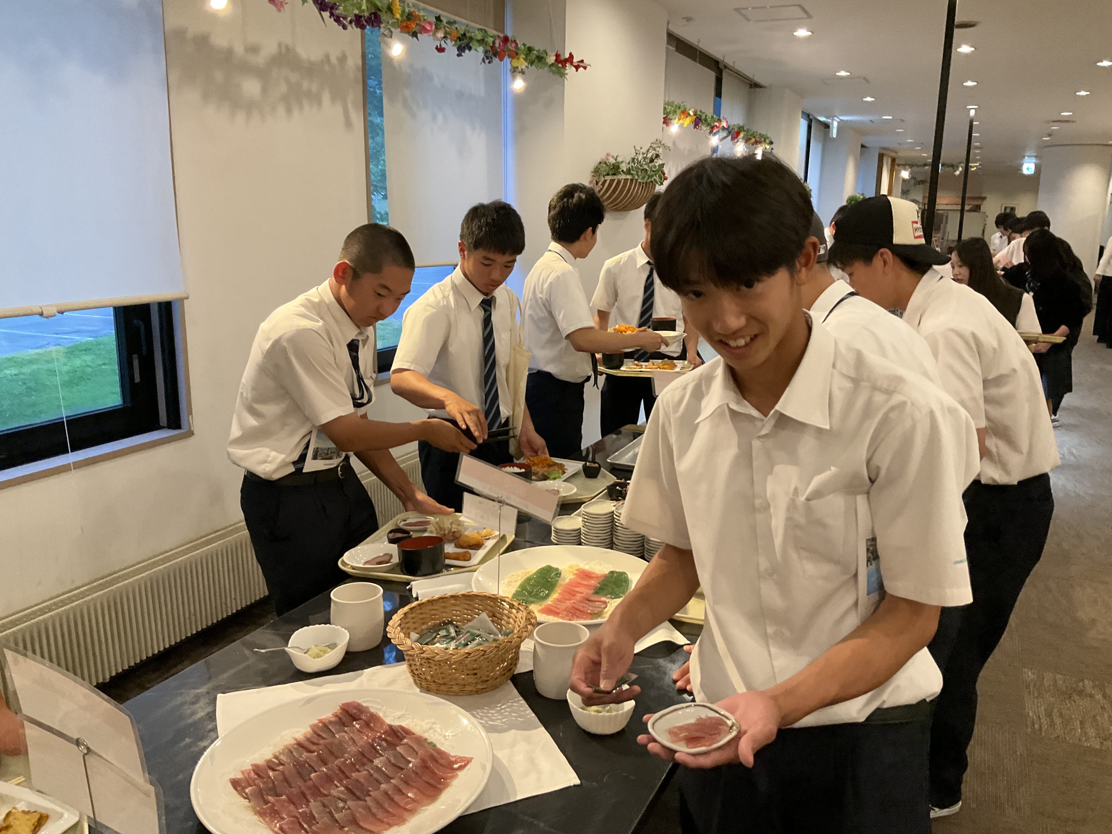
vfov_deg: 48.2
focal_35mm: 29
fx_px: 932
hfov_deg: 61.7
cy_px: 417
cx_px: 556
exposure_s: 1/50
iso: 200
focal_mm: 3
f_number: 1.8
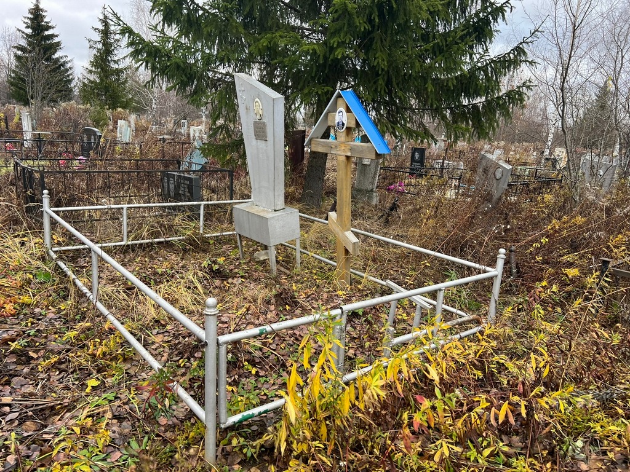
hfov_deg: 67.3
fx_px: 473
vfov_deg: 53.1
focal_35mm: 26
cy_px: 236
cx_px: 315
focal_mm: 5.7
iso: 32
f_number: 1.5
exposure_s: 1/137
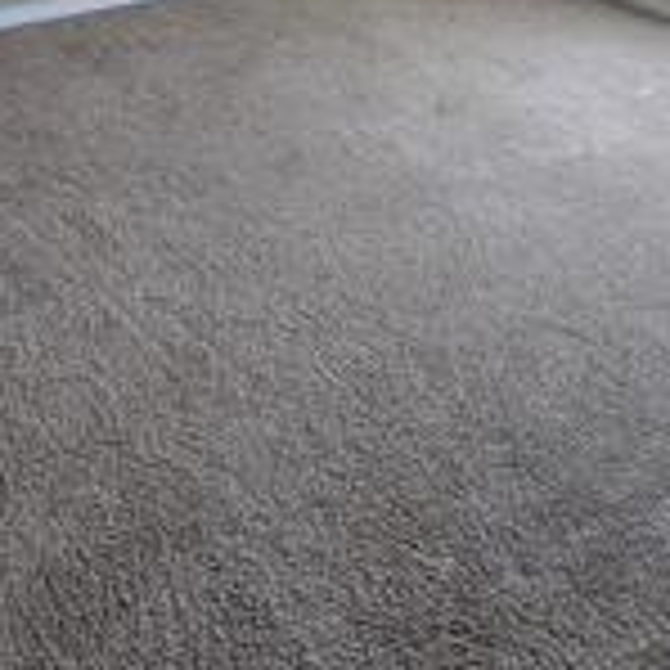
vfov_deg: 37.0
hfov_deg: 44.8
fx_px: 810
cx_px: 292
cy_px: -85
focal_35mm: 37
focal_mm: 2.2
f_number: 2.2
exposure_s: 1/60
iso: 50
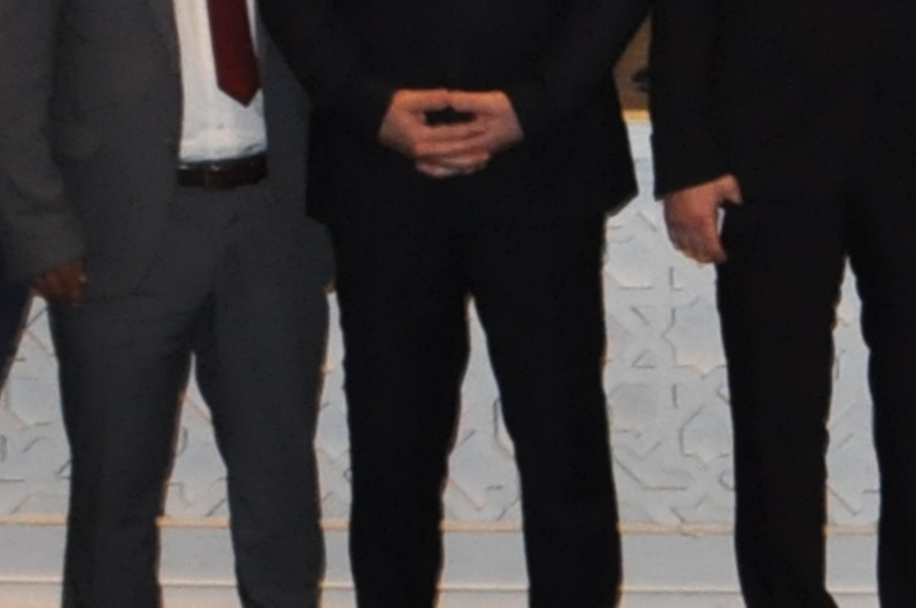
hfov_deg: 8.8
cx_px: 2350
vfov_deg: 6.5
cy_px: -454
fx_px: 5286
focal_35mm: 208
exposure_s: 1/60
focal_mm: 18
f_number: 3.5
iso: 800
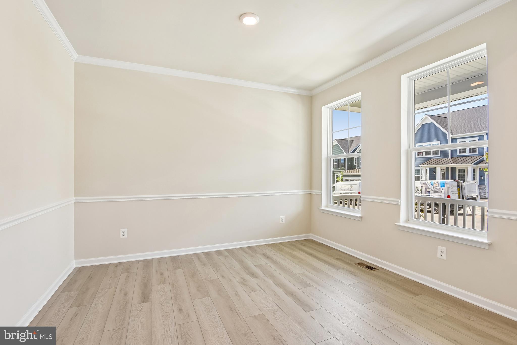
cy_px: 172
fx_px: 230
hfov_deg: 96.7
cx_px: 258
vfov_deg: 73.7
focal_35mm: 16
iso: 400
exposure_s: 1/40
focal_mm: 16
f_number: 8
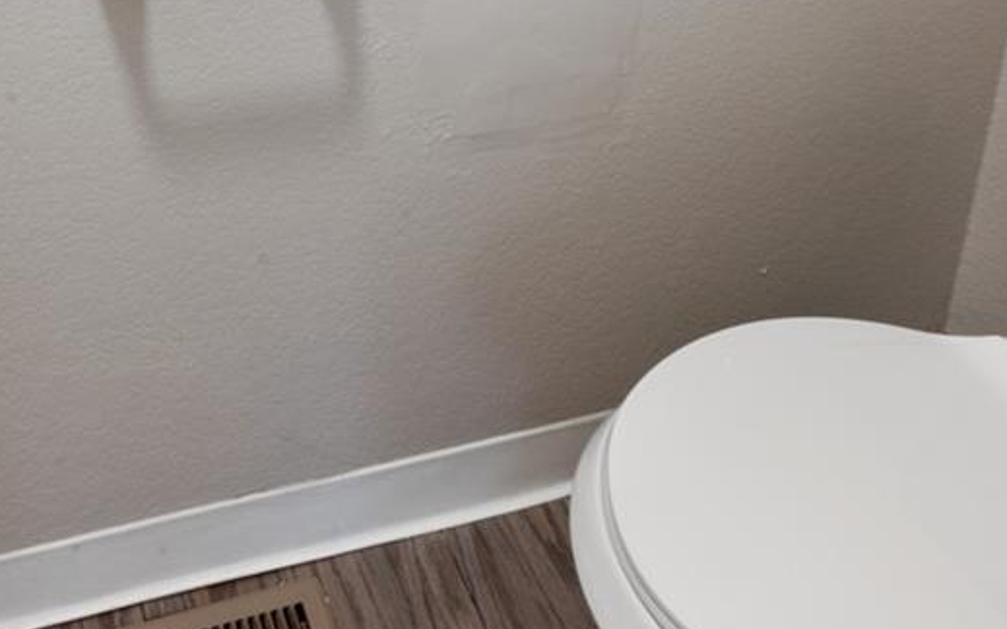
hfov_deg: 43.3
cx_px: 208
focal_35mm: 44
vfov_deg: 24.6
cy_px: -235
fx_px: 1207
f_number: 22
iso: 100
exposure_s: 5
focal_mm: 14
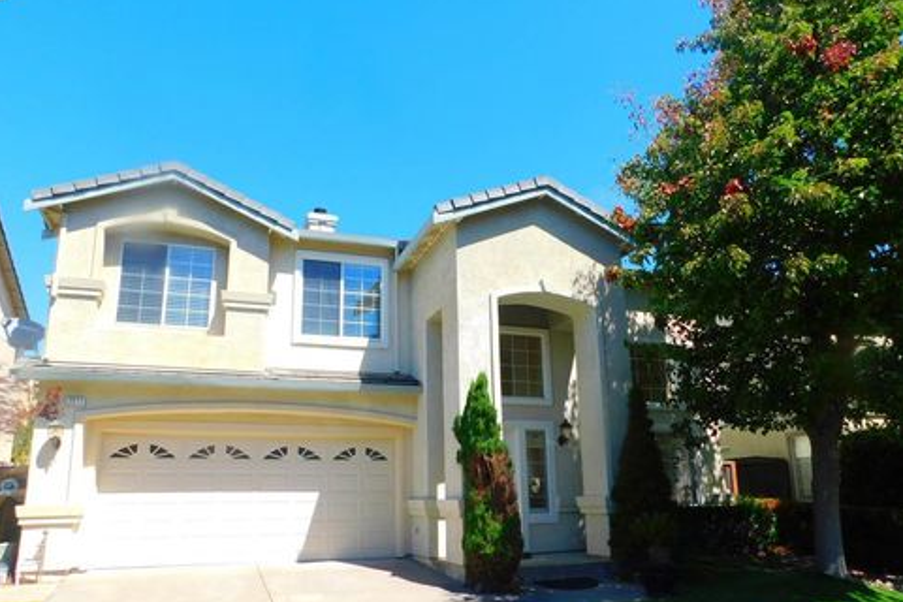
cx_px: 436
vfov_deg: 49.4
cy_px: 341
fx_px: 652
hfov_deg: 69.4
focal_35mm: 26
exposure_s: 1/1000
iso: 125
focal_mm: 4.1
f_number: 3
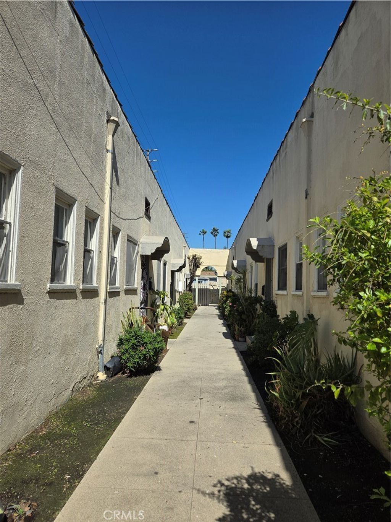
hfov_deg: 58.9
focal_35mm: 23
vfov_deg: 73.9
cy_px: 261
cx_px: 196
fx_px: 346
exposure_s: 1/2517
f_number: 1.8
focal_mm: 5.4
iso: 25
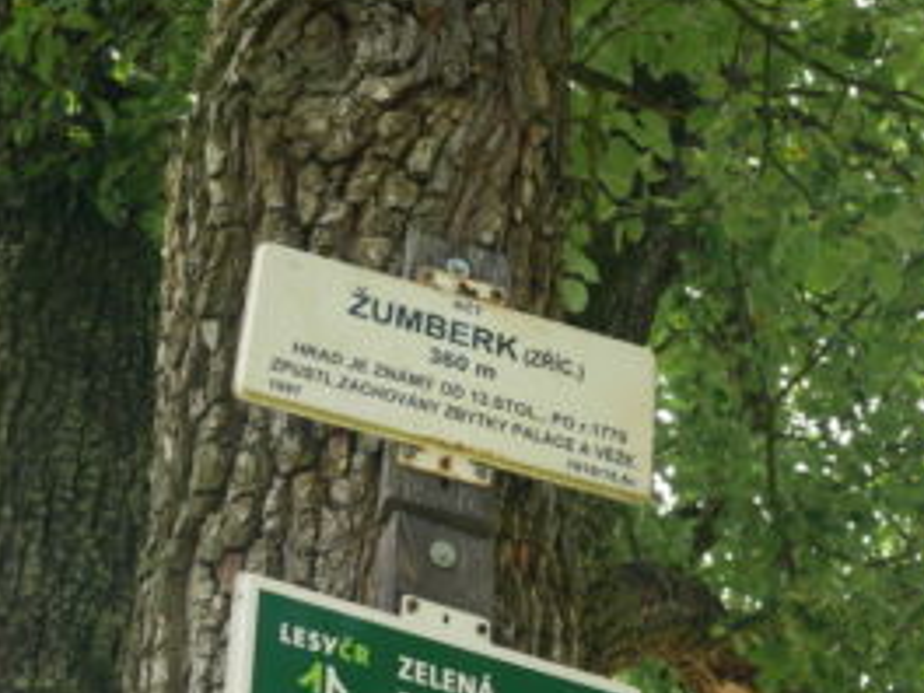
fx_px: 2269
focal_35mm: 85
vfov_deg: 17.4
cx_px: 469
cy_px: 411
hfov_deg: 23.0
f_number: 5.6
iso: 200
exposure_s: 1/80
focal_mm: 32
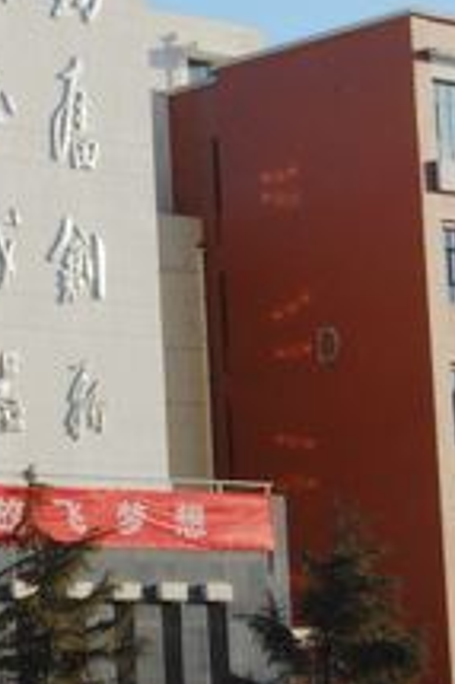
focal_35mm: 161
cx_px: -92
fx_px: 3057
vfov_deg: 12.8
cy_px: 256
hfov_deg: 8.4
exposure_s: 1/25
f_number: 36
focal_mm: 55
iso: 400
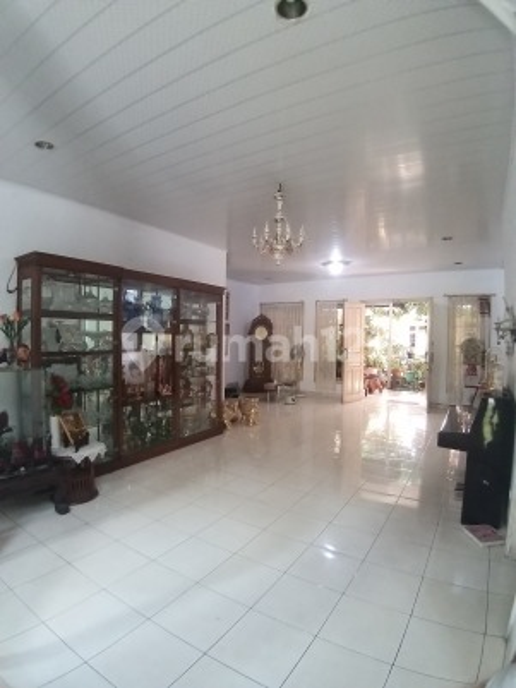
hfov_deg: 71.6
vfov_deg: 87.7
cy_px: 344
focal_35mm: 18
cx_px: 258
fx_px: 358
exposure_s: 1/25
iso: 320
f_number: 2.4
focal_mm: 1.87
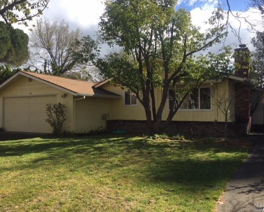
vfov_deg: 47.2
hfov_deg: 57.1
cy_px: 104
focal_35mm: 31
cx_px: 132
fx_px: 242
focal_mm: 4.15
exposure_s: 1/1099
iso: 32
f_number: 2.2
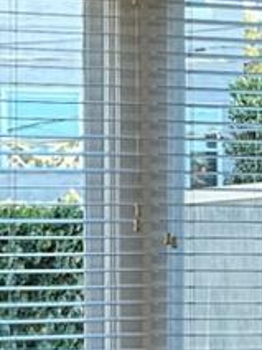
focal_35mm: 184
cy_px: 414
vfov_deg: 10.6
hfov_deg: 8.0
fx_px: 1857
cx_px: 241
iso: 50
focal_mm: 5.7
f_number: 1.5
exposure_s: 1/120
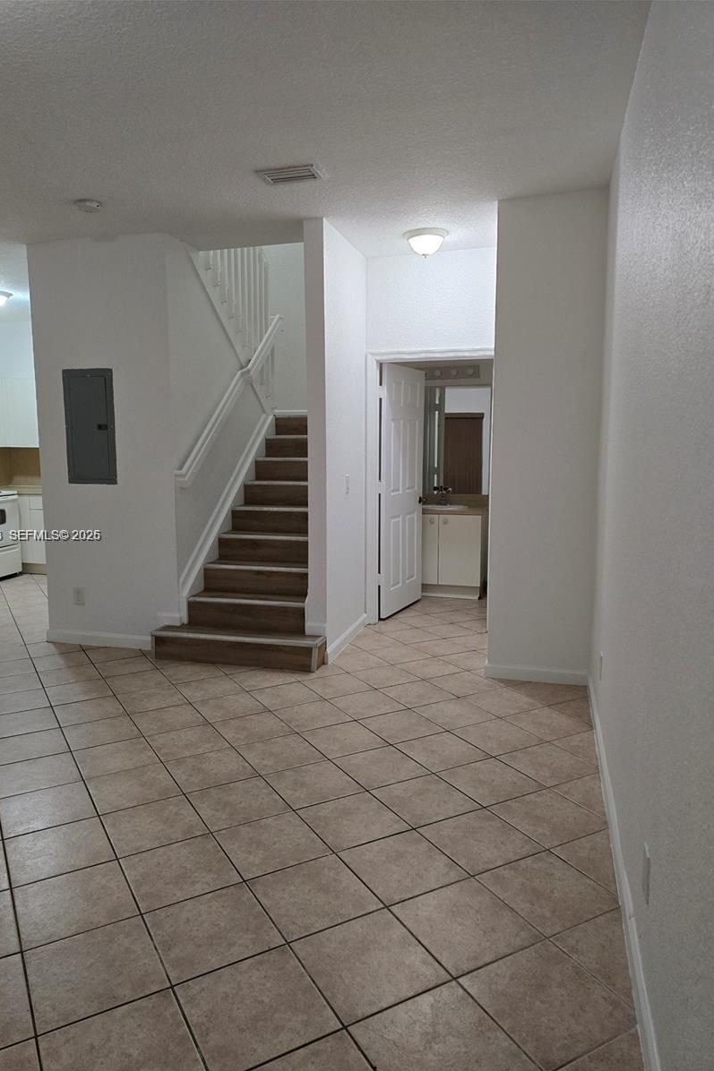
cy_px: 536
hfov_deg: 53.1
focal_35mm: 24
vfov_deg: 73.8
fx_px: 714
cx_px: 338
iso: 500
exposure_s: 1/120
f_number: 1.7
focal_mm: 6.3
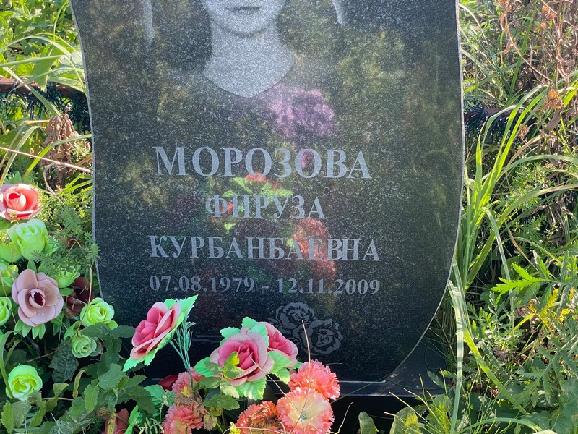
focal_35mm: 52
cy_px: 217
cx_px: 289
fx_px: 868
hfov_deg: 36.8
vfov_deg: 28.0
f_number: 2
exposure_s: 1/150
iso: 20
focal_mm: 6
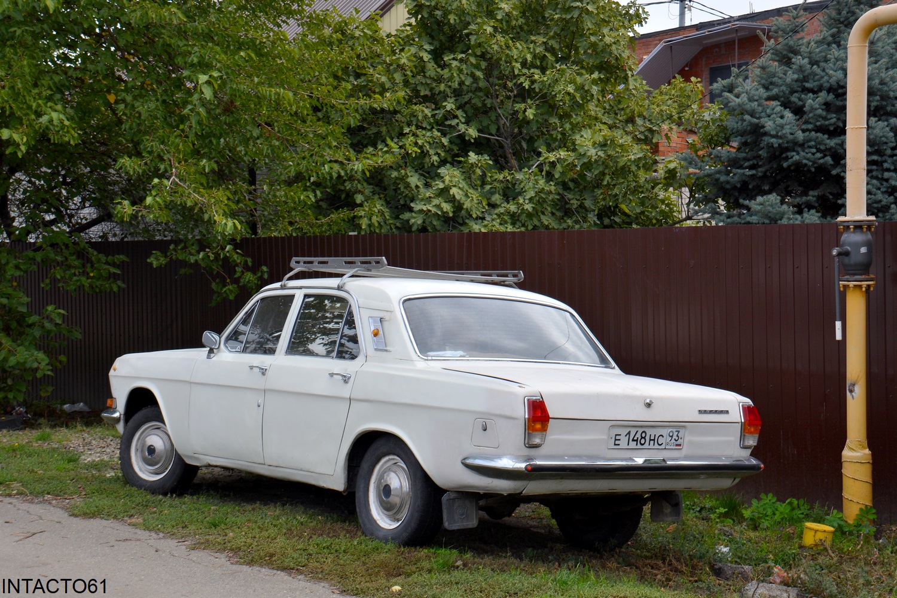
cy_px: 299
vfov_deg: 23.8
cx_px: 448
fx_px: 1420
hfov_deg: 35.1
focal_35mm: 57
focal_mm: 38
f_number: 7.1
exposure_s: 1/200
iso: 200
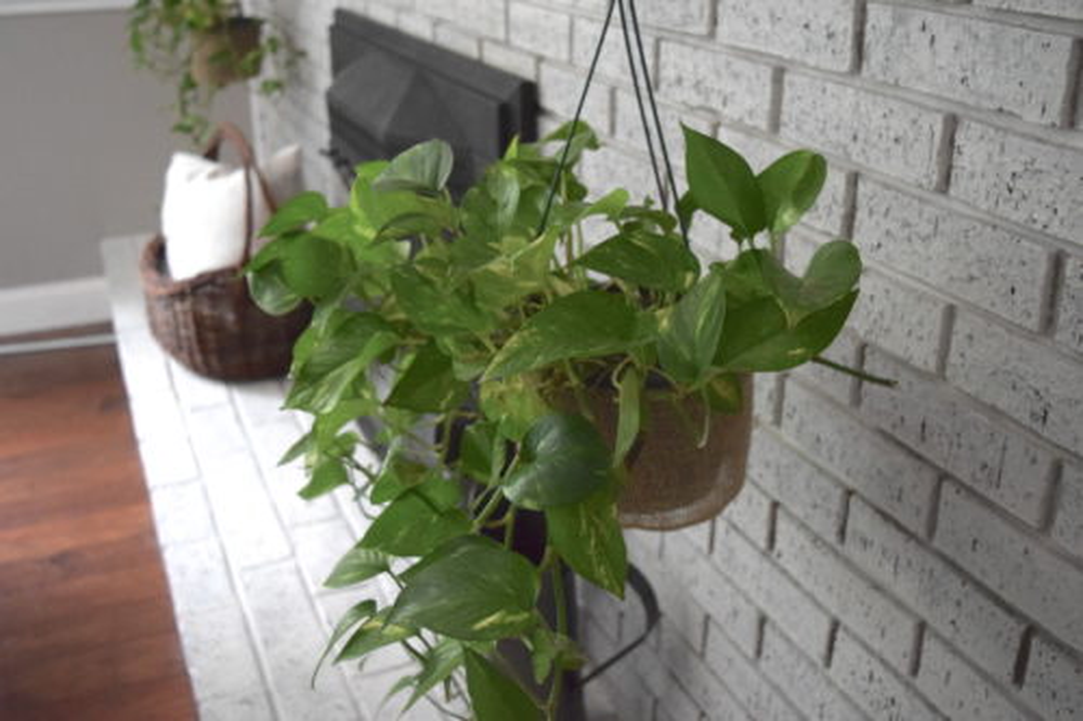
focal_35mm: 38
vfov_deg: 35.5
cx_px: 542
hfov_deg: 51.3
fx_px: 1128
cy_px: 360
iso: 3200
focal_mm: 25
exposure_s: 1/125
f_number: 4.5
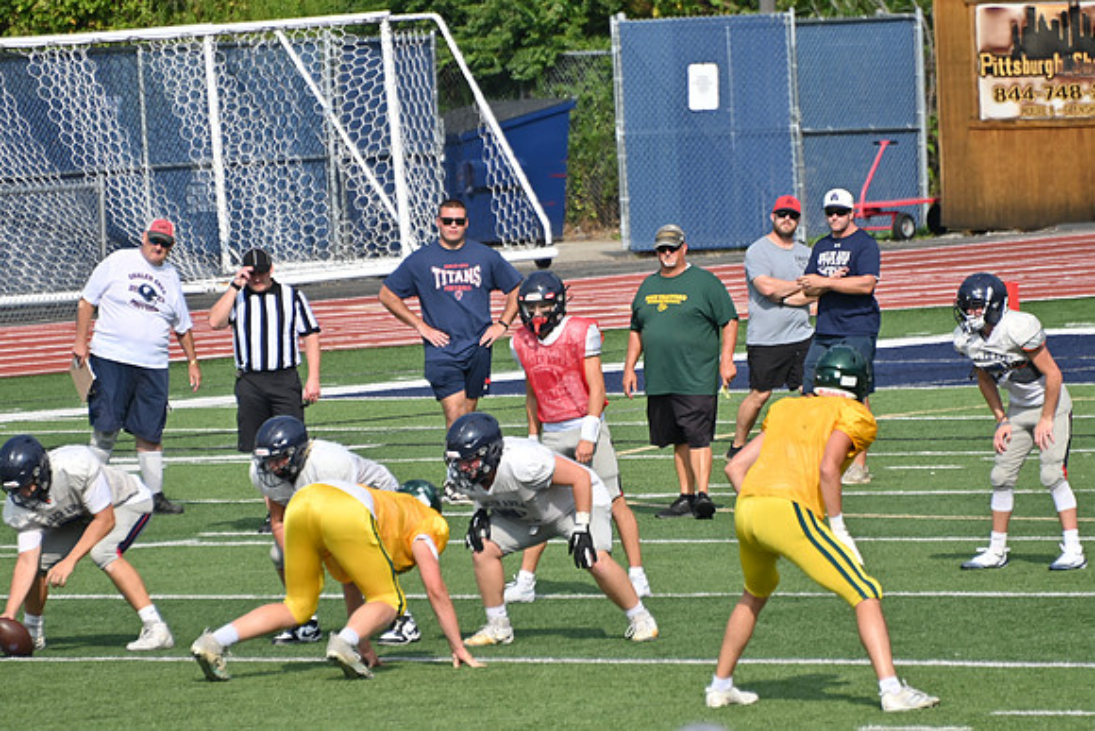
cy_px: 366
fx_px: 13690
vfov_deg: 3.1
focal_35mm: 450
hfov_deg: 4.6
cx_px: 548
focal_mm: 300
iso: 100
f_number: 5.6
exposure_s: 1/800
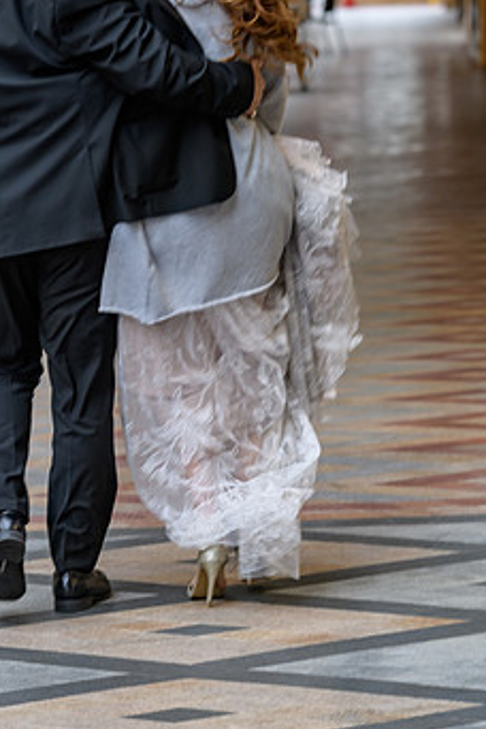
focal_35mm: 158
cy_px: 254
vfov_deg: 13.0
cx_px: 171
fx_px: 3199
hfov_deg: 8.7
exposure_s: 1/100
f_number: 4.5
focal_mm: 120
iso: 200
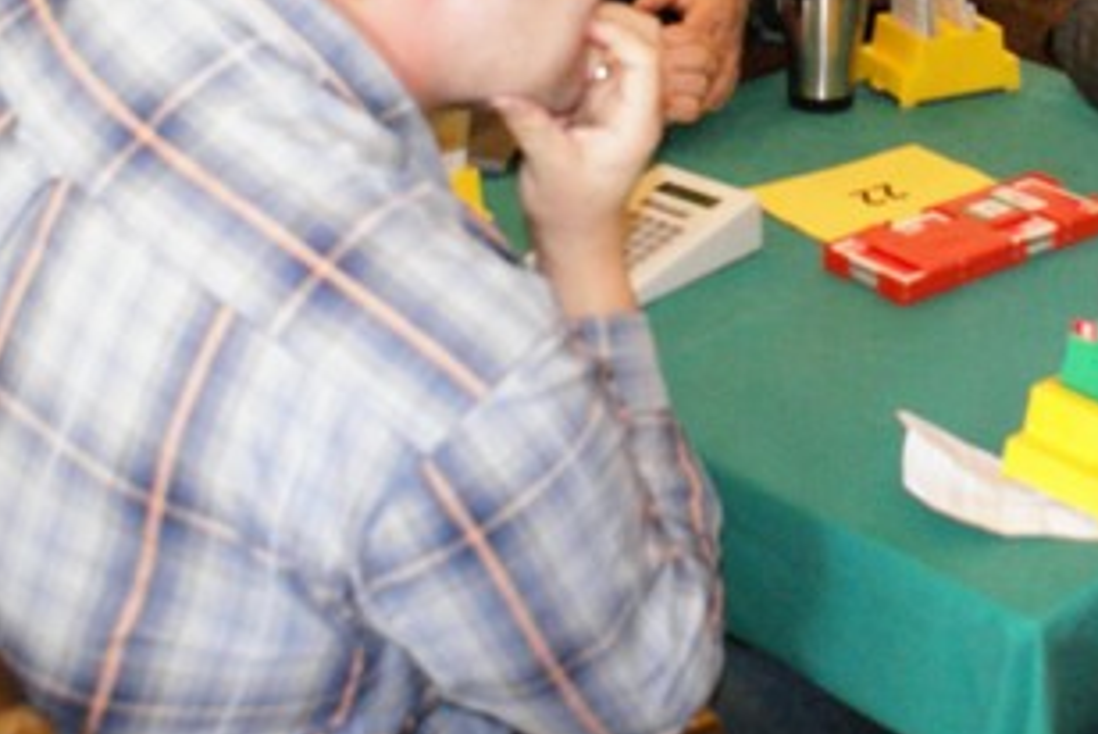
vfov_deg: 17.6
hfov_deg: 26.6
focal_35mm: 75
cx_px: 841
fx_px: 2290
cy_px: -57
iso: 1600
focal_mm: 22
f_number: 4
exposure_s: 1/50
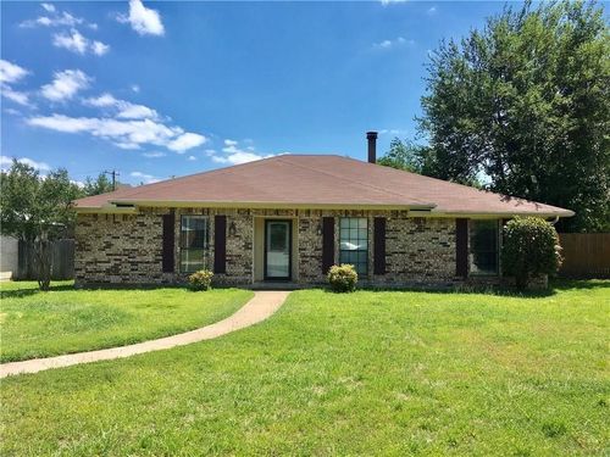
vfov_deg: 48.2
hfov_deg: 61.7
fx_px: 511
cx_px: 305
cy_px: 228
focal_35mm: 29
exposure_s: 1/1789
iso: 25
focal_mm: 4.15
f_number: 2.2
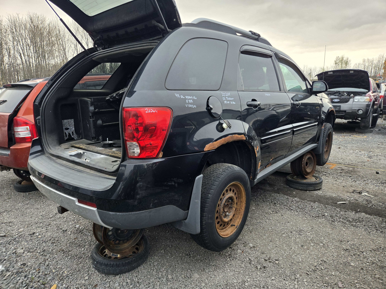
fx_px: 256
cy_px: 144
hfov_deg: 73.9
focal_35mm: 23
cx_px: 193
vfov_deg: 58.9
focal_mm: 5.4
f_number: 1.8
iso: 100
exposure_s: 1/180
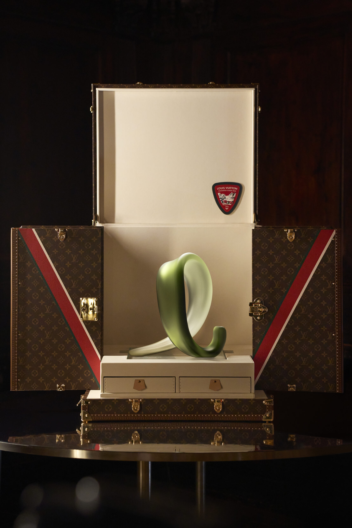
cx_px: 176
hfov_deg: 17.3
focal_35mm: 79
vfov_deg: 25.7
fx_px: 1158
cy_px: 264
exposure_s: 1/80
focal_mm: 79
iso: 6400
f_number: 4.5
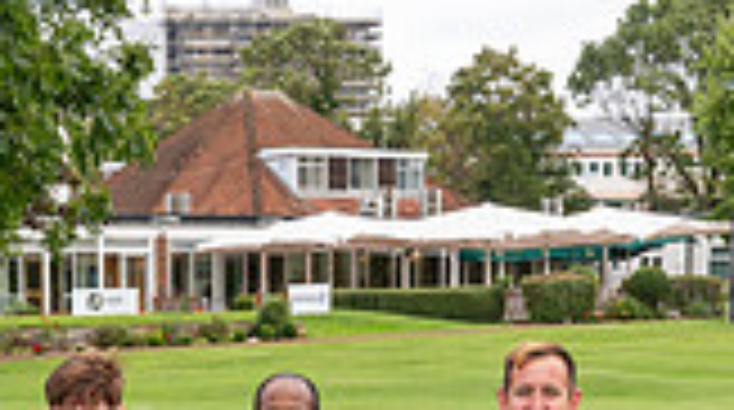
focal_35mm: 127
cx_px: 32
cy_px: 779
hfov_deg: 16.6
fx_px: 2467
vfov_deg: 9.0
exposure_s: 1/250
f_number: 7.1
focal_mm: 34
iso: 500
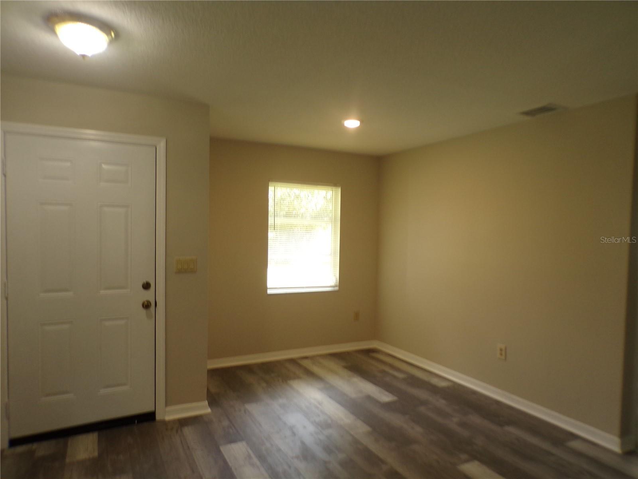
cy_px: 240
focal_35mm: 24
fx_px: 442
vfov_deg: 56.8
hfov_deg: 71.6
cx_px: 319
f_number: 3
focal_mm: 4.3
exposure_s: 1/34
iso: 107
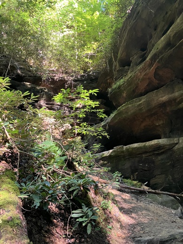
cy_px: 122
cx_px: 92
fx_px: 197
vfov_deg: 63.4
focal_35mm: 28
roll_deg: +0.7
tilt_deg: +24.1
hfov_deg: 49.7
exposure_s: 1/60
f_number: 1.8
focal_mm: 3.99
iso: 320
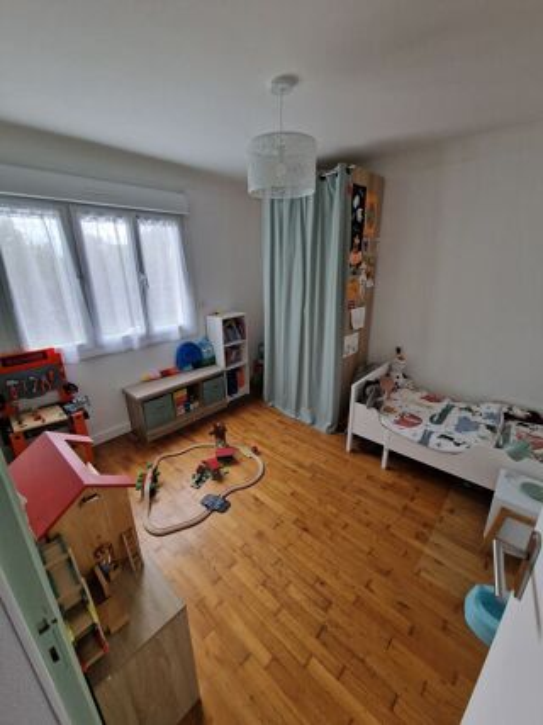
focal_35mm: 13
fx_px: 272
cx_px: 272
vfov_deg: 106.2
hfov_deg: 89.9
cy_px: 362
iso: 250
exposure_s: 1/50
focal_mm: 2.2
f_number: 2.2
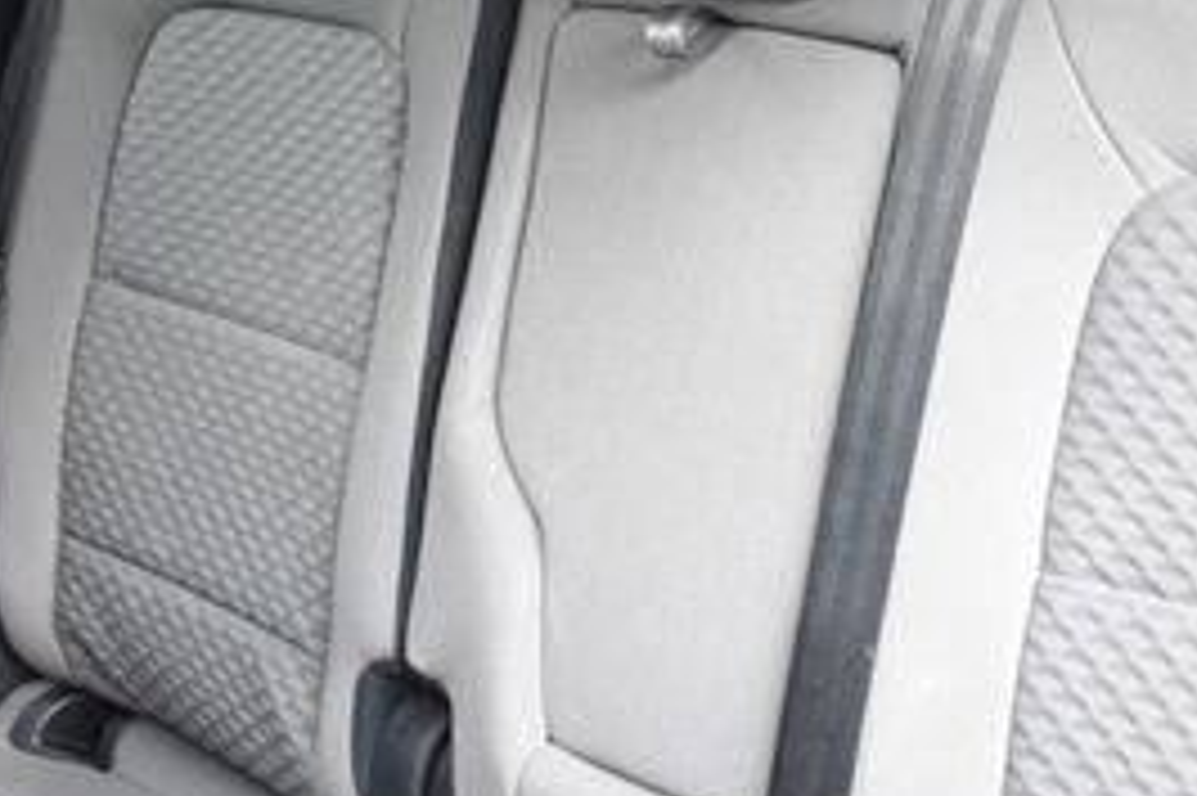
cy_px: -54
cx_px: 1022
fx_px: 2160
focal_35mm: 65
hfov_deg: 30.0
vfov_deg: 20.1
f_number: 4
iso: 2000
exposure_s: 1/125
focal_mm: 18
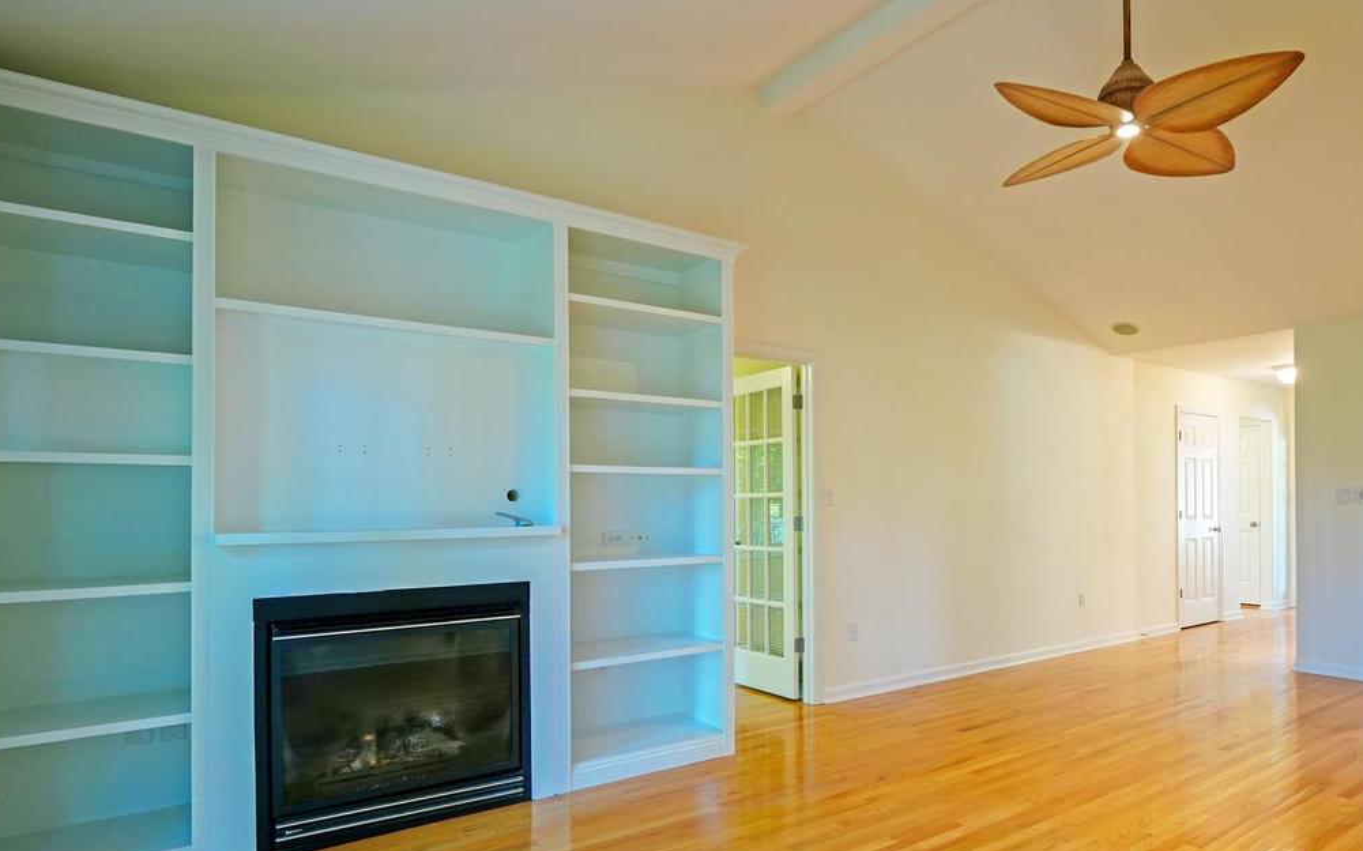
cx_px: 880
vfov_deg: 54.7
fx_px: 817
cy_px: 500
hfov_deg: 77.7
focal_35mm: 22
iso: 500
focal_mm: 10
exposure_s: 1/30
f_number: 2.8
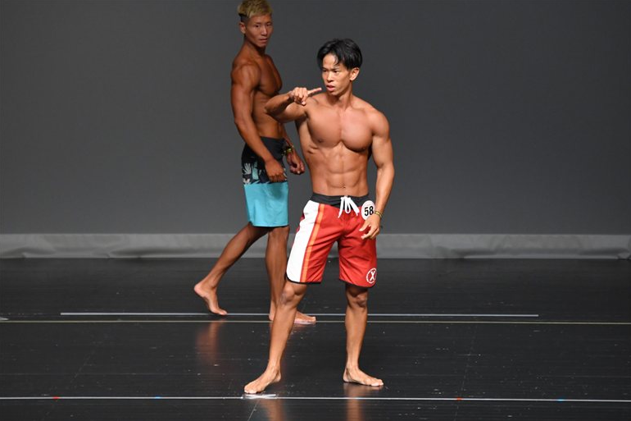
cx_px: 316
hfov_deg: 6.5
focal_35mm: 317
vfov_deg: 4.3
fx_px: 5555
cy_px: 210
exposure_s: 1/400
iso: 2500
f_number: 5.6
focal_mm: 210
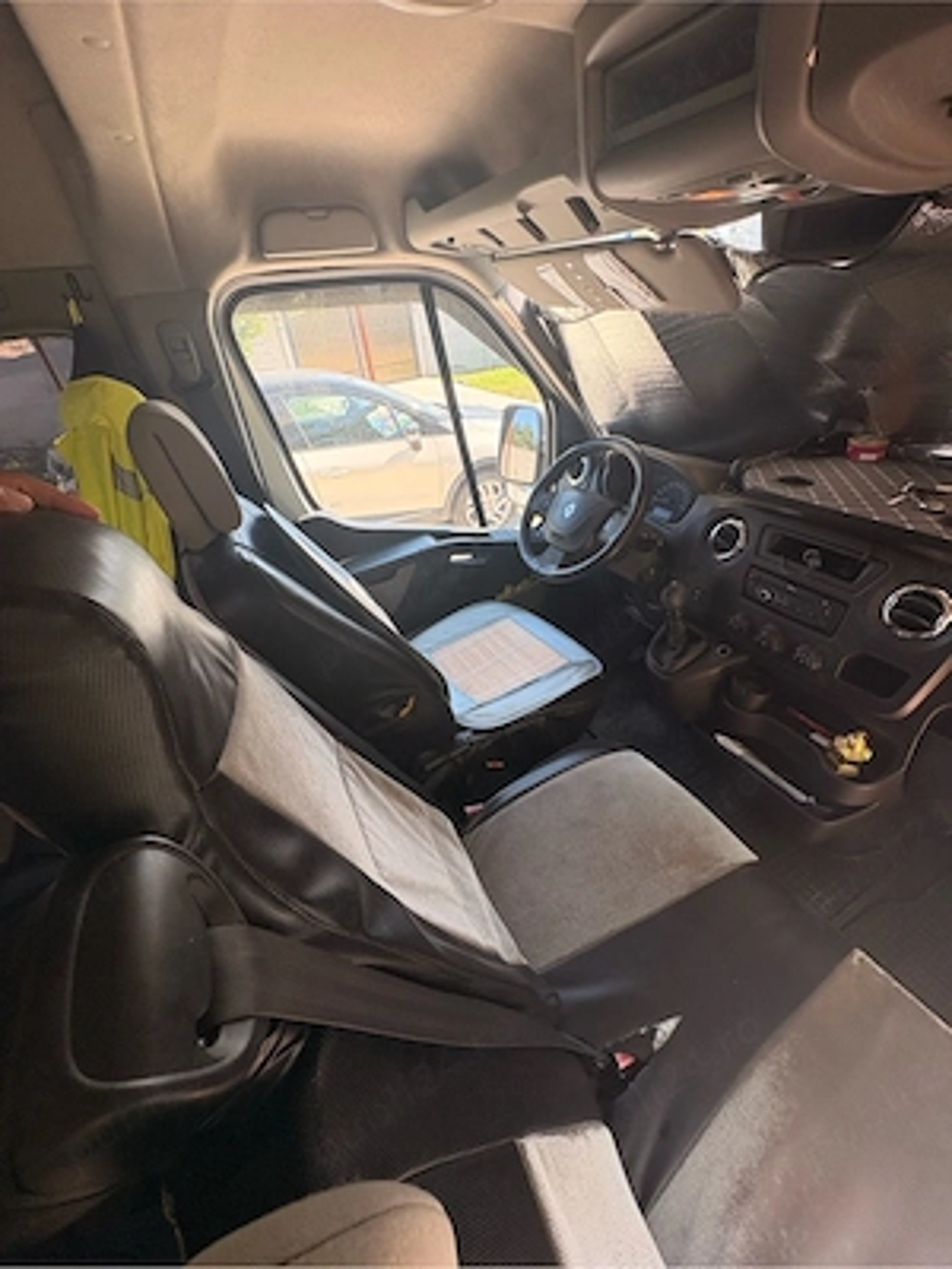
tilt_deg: -33.1
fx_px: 513
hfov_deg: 85.7
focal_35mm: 14
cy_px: 634
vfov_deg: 102.1
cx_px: 476
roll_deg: +7.7
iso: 64
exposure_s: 1/139
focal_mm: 2.22
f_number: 2.2
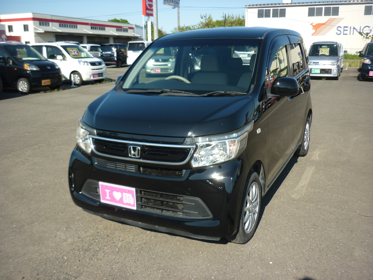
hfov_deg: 55.4
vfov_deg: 42.9
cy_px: 140
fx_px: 356
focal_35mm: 33
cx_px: 186
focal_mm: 5.5
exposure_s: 1/800
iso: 80
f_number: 2.8
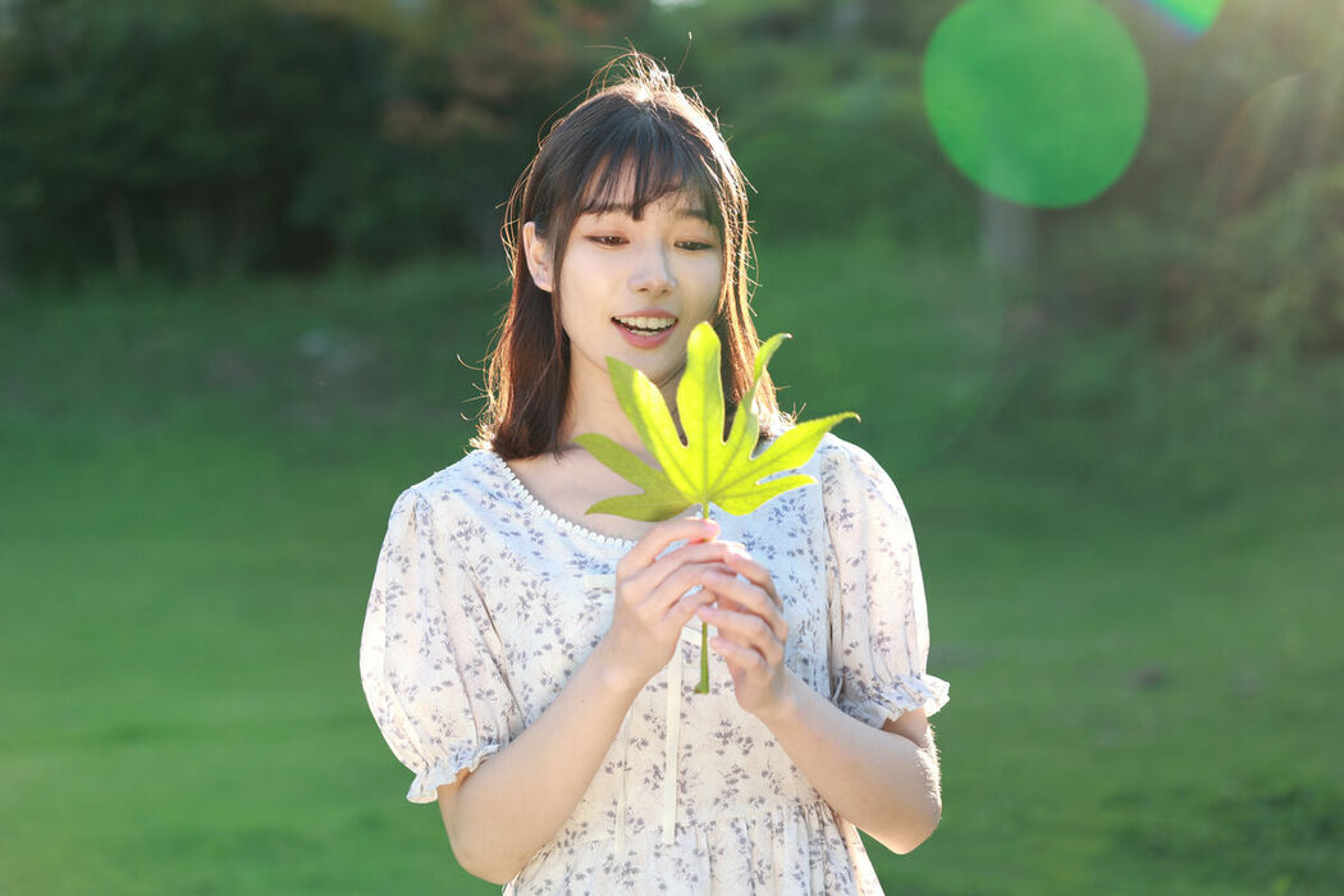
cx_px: 672
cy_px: 448
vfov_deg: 19.5
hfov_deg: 28.8
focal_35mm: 70
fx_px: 2613
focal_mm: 70
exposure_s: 1/200
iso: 100
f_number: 2.8
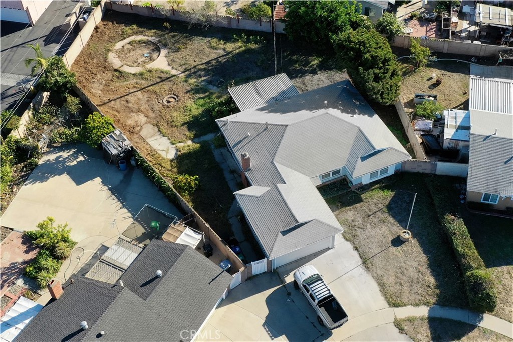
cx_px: 256
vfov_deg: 46.4
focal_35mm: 28
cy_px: 171
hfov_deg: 65.5
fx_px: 399
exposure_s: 1/320
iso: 100
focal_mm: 10.26
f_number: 5
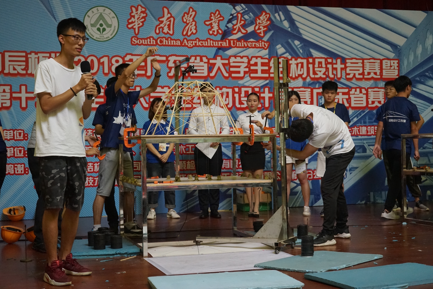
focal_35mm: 61
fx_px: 734
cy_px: 144
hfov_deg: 32.9
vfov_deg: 22.3
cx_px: 216
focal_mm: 61
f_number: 5.6
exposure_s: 1/160
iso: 4000
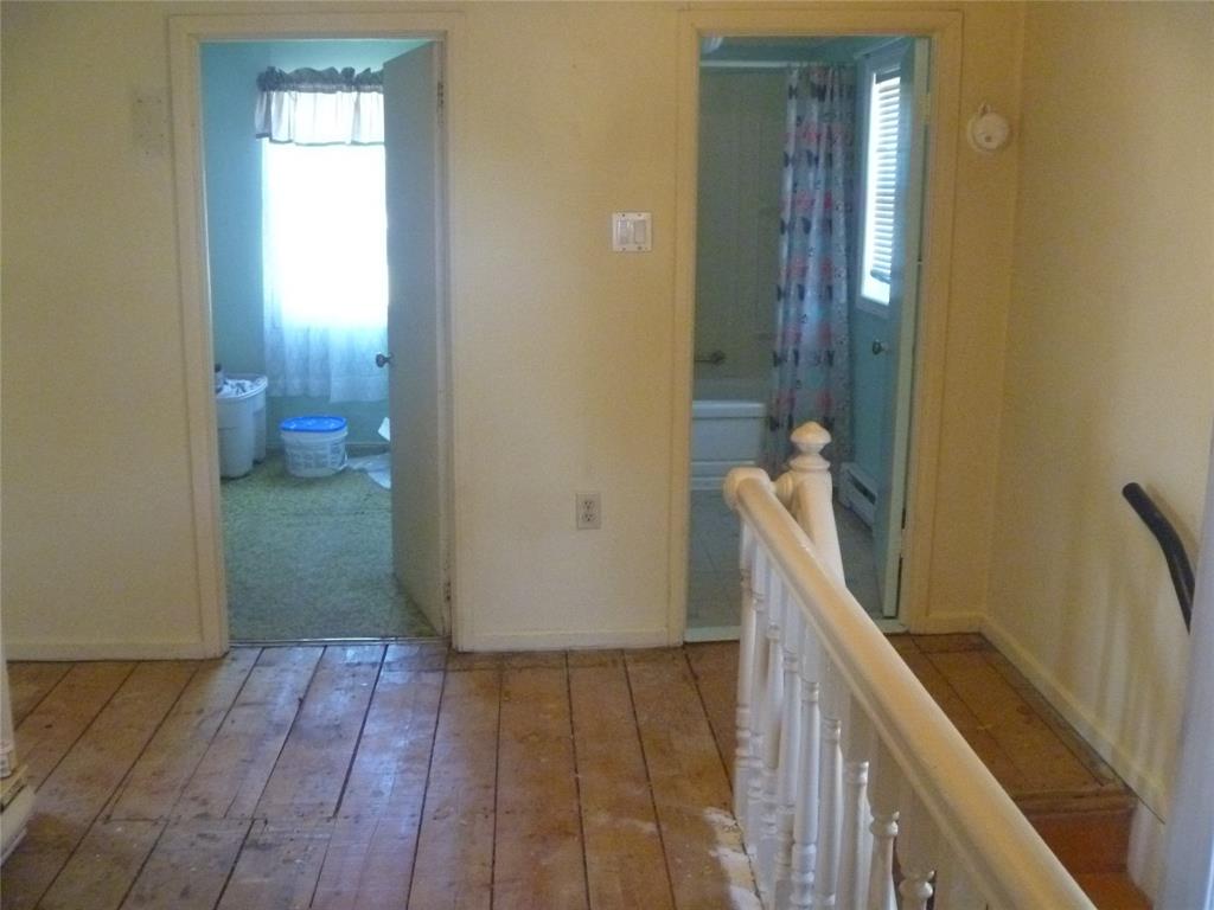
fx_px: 1227
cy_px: 455
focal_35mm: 35
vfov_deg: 40.7
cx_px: 607
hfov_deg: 52.6
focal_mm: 6.3
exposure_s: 1/40
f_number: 3.5
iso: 800
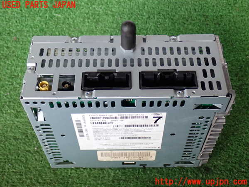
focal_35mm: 47
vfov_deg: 30.9
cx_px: 124
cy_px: 94
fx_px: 338
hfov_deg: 40.4
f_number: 3.1
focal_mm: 8.4
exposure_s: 1/50
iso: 400
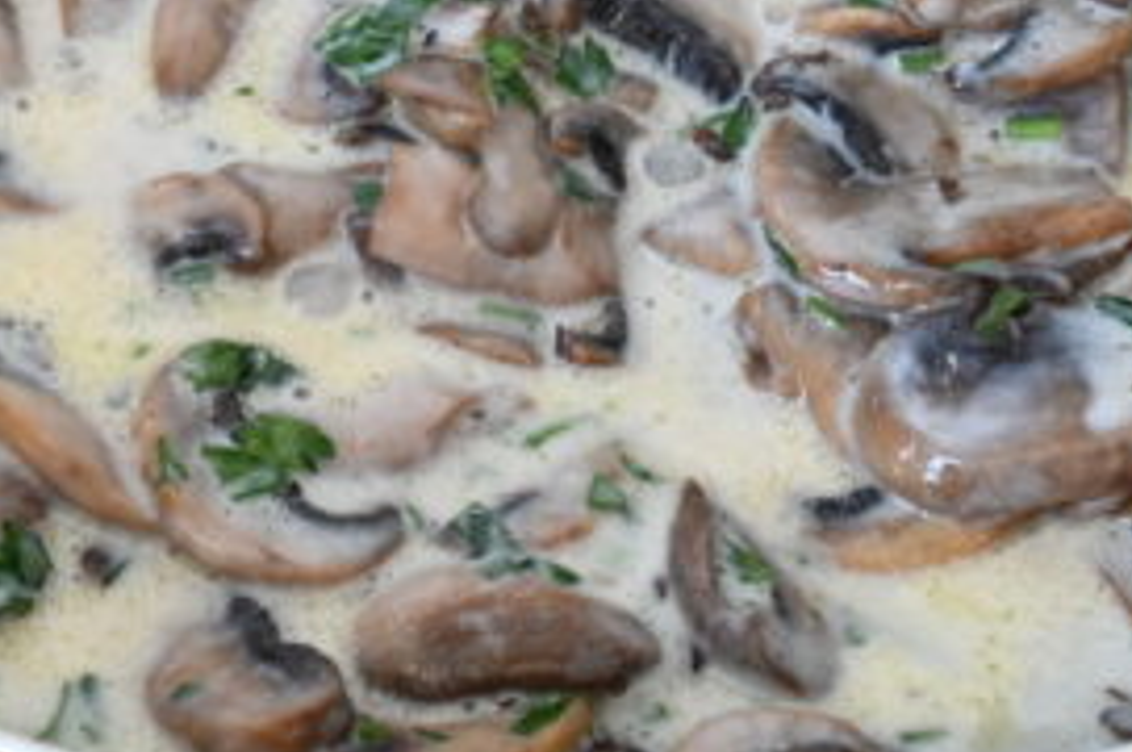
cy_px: -107
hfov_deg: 12.7
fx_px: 5088
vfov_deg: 8.4
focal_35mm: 162
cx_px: 493
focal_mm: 41
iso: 200
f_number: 9
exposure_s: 1/6
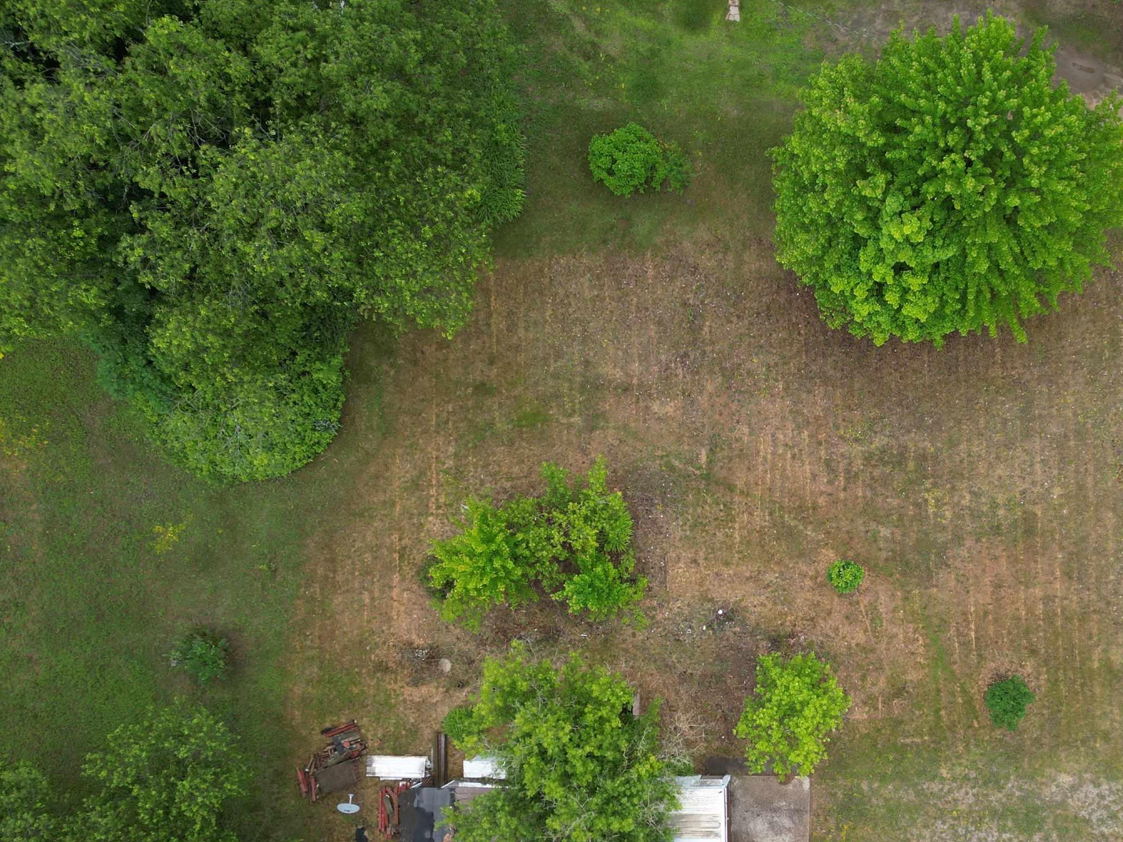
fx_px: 1168
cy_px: 563
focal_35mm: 36
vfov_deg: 39.2
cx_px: 813
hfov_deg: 49.7
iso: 100
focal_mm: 6.72
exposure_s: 1/250
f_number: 1.7
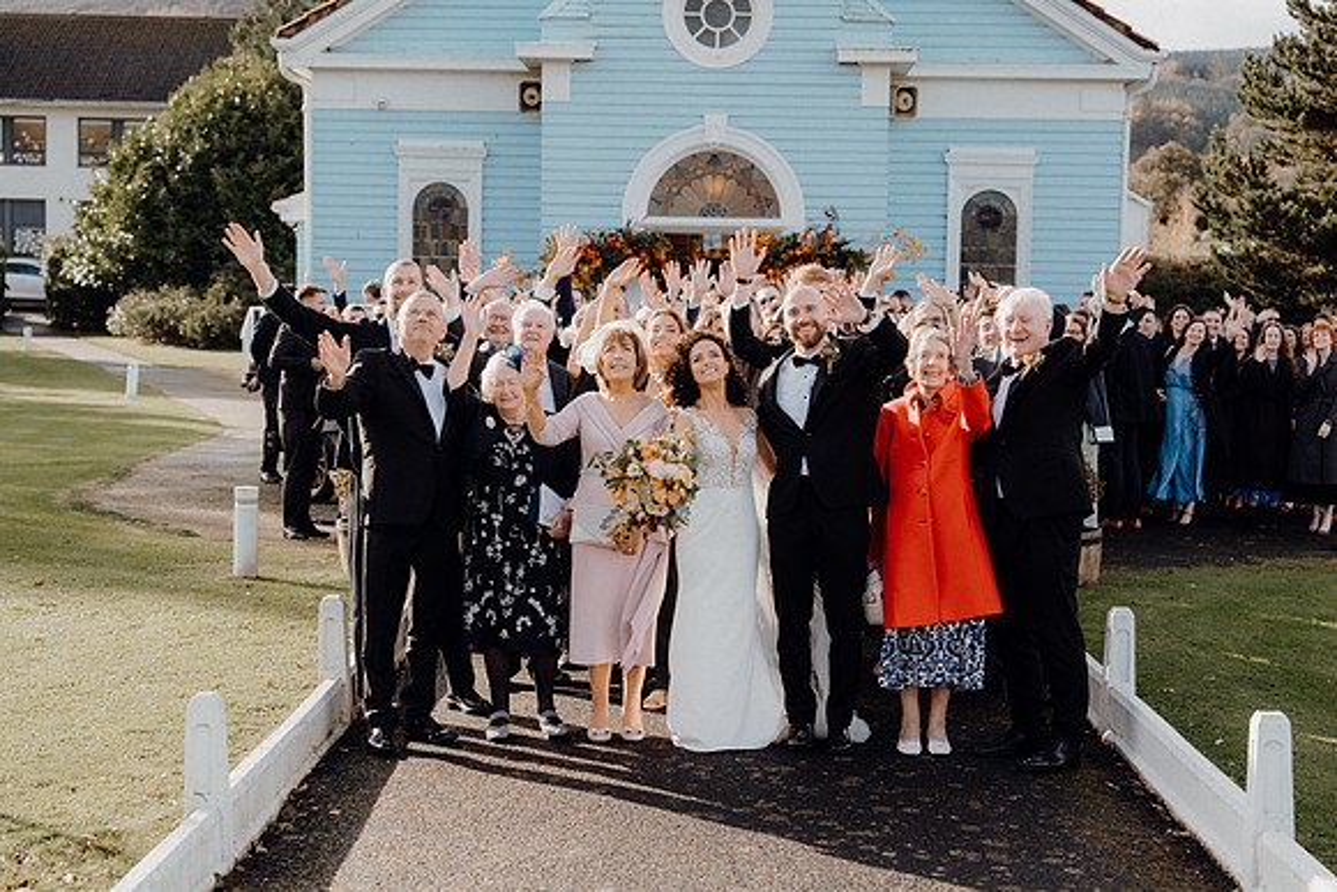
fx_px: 2266
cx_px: 668
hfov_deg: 32.9
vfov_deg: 22.3
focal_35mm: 61
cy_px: 446
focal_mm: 61
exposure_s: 1/500
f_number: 3.5
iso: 125
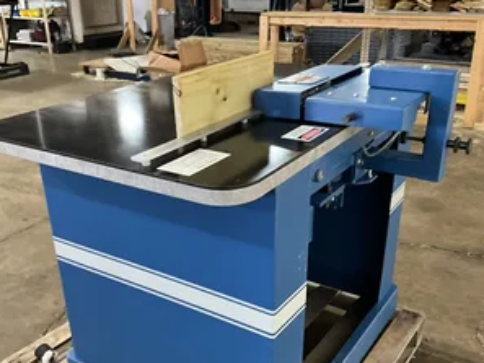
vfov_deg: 36.5
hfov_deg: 47.8
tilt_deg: -27.3
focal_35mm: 39
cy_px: 238
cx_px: 228
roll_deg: +2.0
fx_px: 546
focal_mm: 3
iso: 320
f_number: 1.8
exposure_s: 1/31
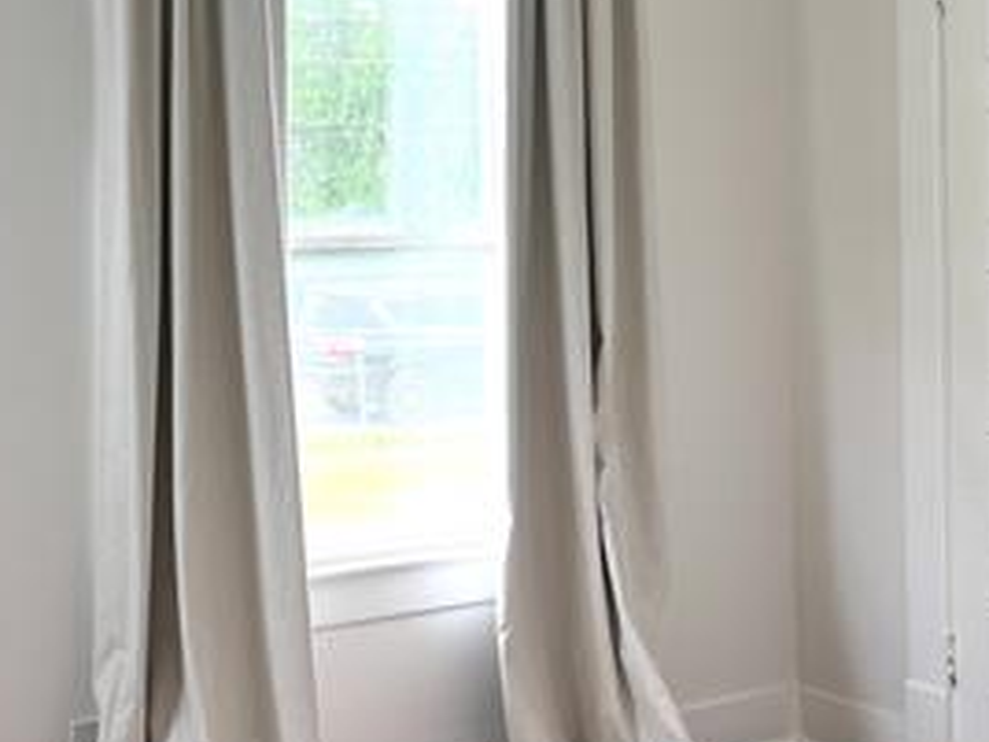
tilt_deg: -0.3
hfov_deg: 30.9
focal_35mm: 62
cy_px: 207
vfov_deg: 23.5
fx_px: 1771
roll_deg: +1.2
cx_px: 306
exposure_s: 1/360
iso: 50
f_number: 1.5
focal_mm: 5.7
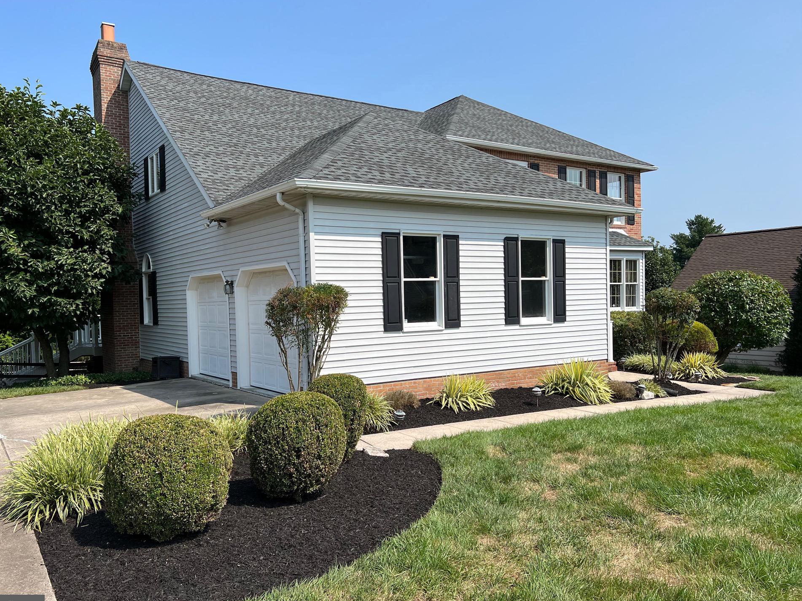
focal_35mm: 28
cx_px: 371
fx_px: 649
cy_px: 306
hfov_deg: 63.4
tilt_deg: -1.2
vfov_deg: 49.7
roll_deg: +2.0
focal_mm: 5.7
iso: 50
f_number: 1.5
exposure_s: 1/4831
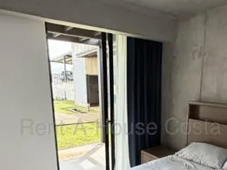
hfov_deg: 57.4
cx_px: 146
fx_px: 203
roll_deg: -1.3
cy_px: 127
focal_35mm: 31
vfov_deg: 44.0
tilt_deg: -13.5
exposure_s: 1/121
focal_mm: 2.22
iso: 80
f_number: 2.2
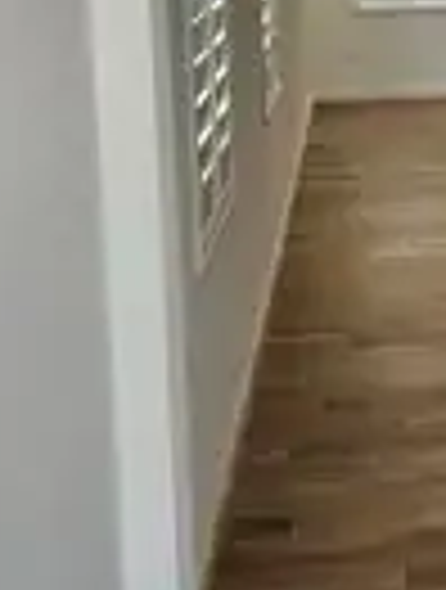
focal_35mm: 70
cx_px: 577
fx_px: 1197
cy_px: 63
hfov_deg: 19.5
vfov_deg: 26.8
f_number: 1.8
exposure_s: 1/120
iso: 125
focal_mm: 5.54
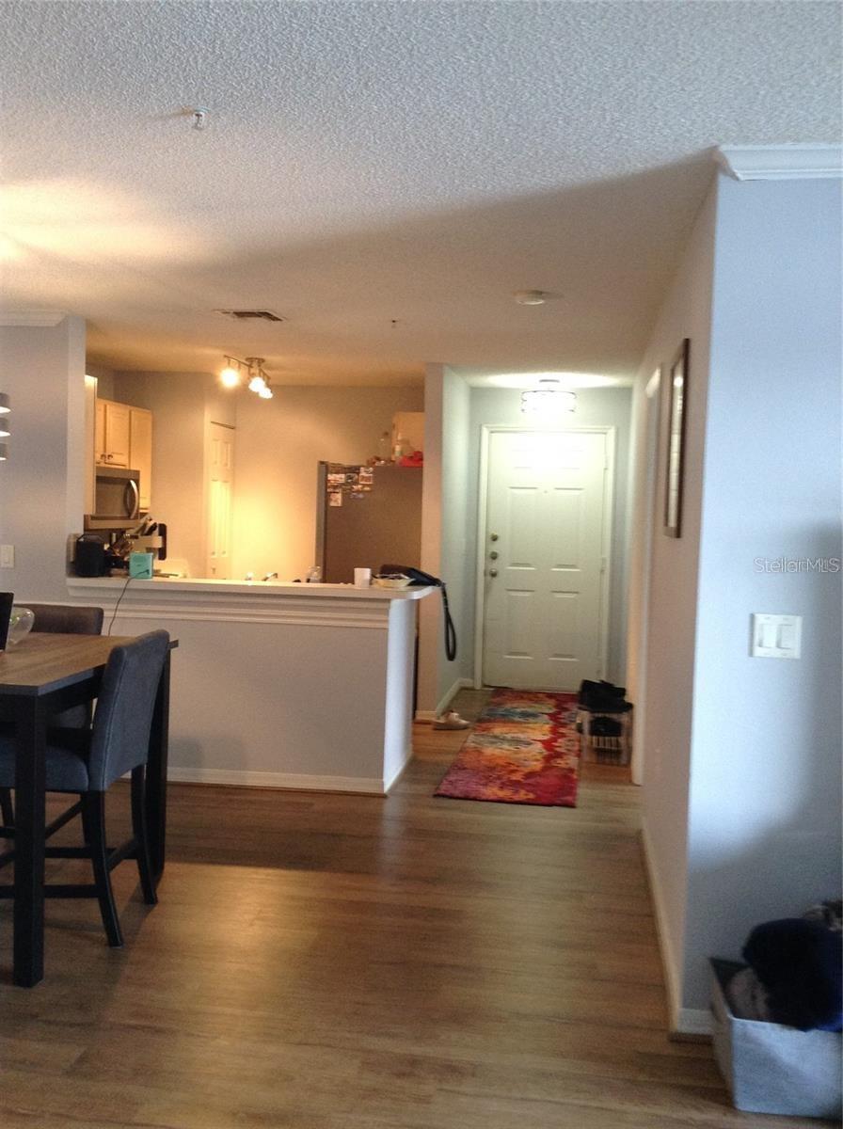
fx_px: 1075
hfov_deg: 42.8
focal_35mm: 33
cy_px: 564
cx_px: 422
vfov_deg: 55.4
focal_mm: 3.3
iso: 100
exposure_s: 1/25
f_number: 2.4
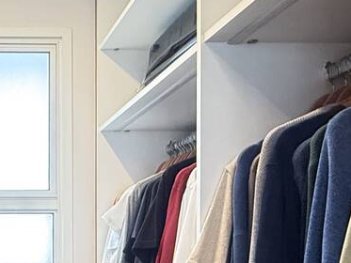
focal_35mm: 54
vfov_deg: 25.9
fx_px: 548
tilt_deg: +0.1
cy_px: 255
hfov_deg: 32.2
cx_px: -13
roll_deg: +0.3
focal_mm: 2.22
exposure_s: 1/60
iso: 640
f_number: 2.2
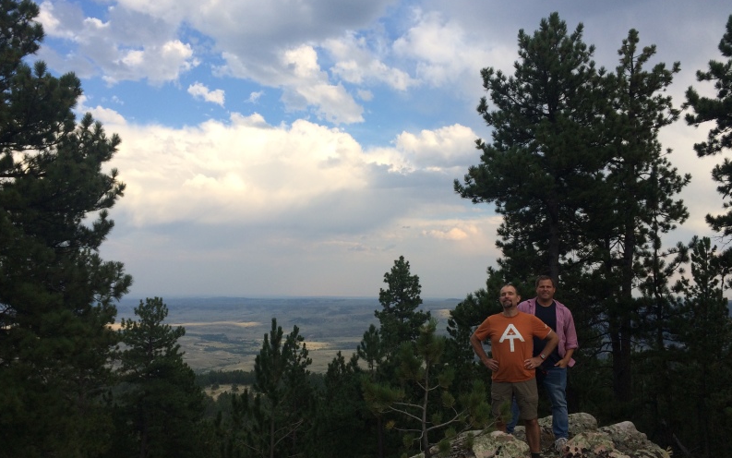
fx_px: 619
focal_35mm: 31
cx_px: 366
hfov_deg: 61.2
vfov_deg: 40.5
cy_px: 264
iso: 32
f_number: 2.2
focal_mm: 4.15
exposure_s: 1/1208
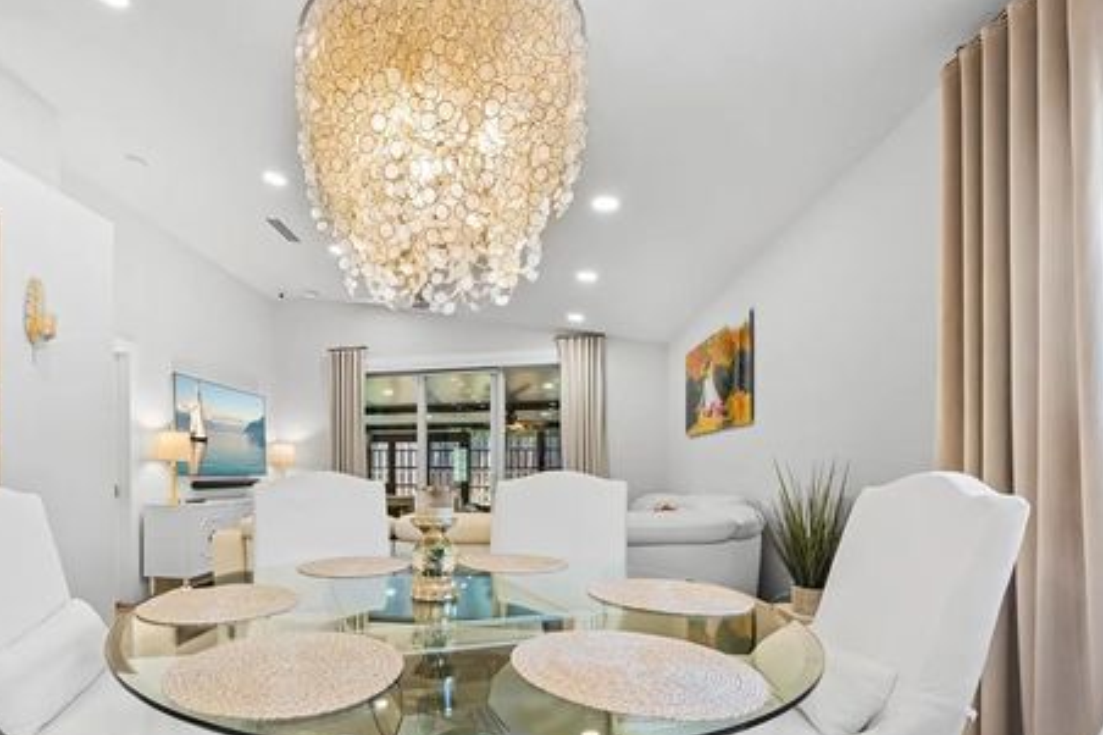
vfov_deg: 69.0
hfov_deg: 91.4
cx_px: 412
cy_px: 471
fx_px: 521
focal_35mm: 17
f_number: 7.1
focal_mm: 12
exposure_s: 1/6
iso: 320
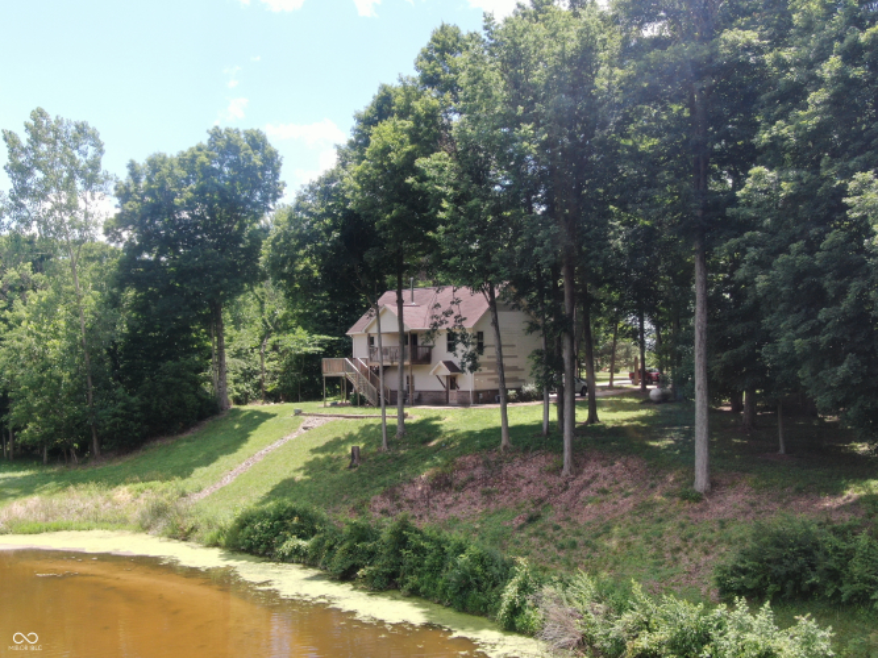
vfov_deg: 38.7
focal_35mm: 37
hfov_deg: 50.1
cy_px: 329
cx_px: 439
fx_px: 938
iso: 100
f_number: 3.4
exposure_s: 1/320
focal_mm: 6.35
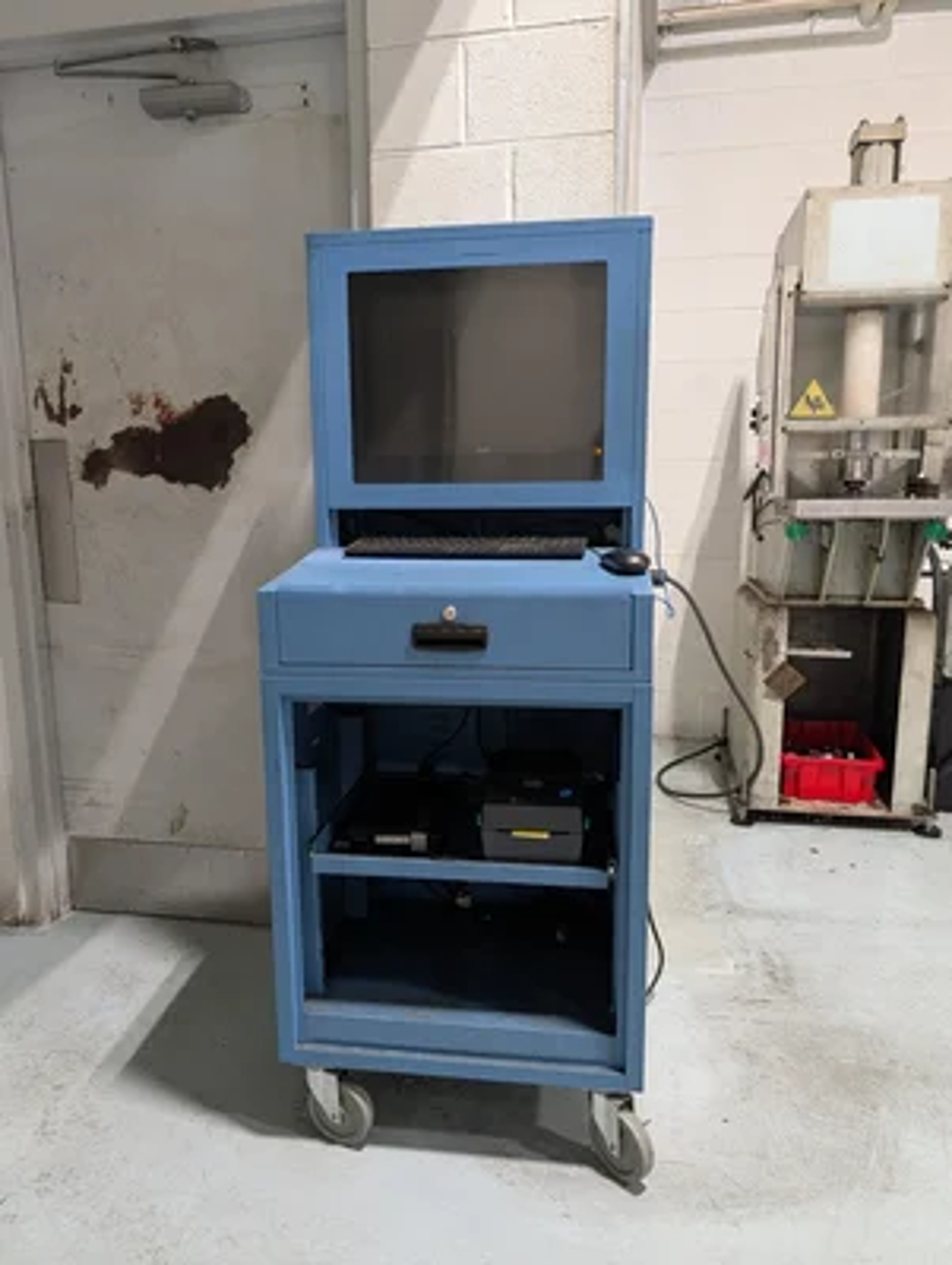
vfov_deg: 71.5
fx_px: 878
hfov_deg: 56.9
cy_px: 632
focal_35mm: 24
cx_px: 476
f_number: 1.68
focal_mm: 6.9
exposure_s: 1/64.4
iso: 116
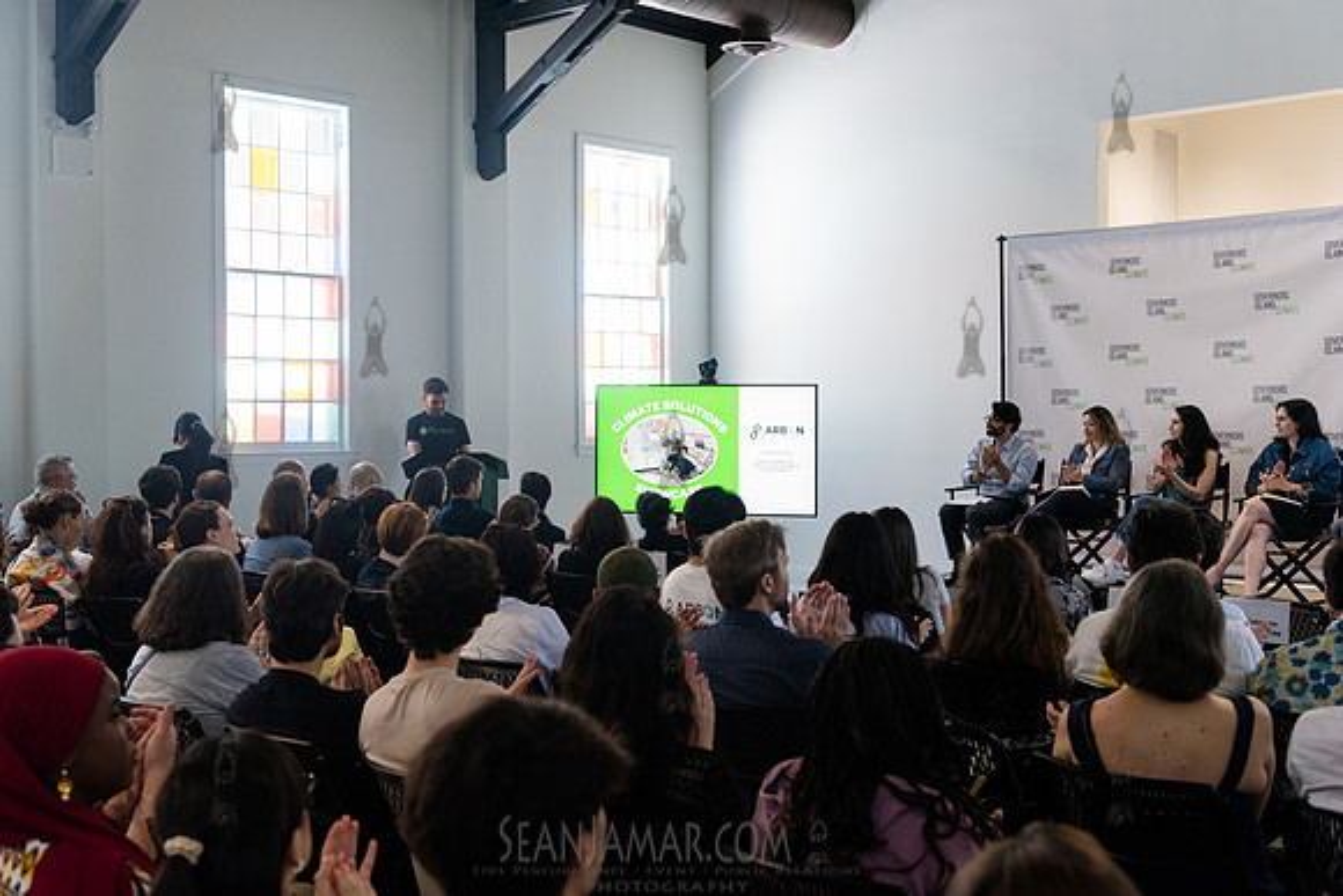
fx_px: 1608
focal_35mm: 43
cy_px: 448
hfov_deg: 45.3
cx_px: 672
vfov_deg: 31.1
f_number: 4
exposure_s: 1/320
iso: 4000
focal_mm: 42
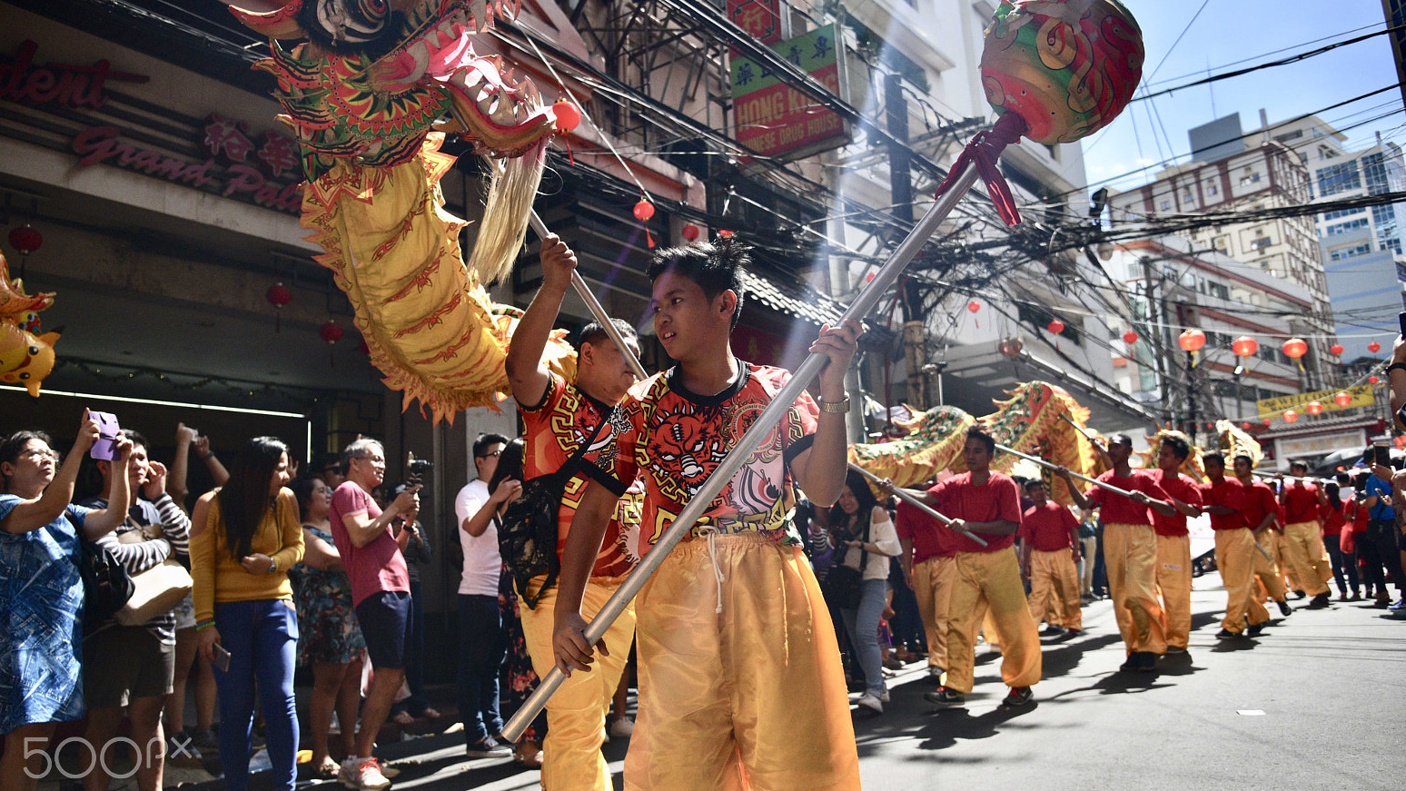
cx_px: 693
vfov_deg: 44.4
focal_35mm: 26
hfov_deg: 71.9
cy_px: 392
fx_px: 969
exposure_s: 1/8000
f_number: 4
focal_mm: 24
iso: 1000
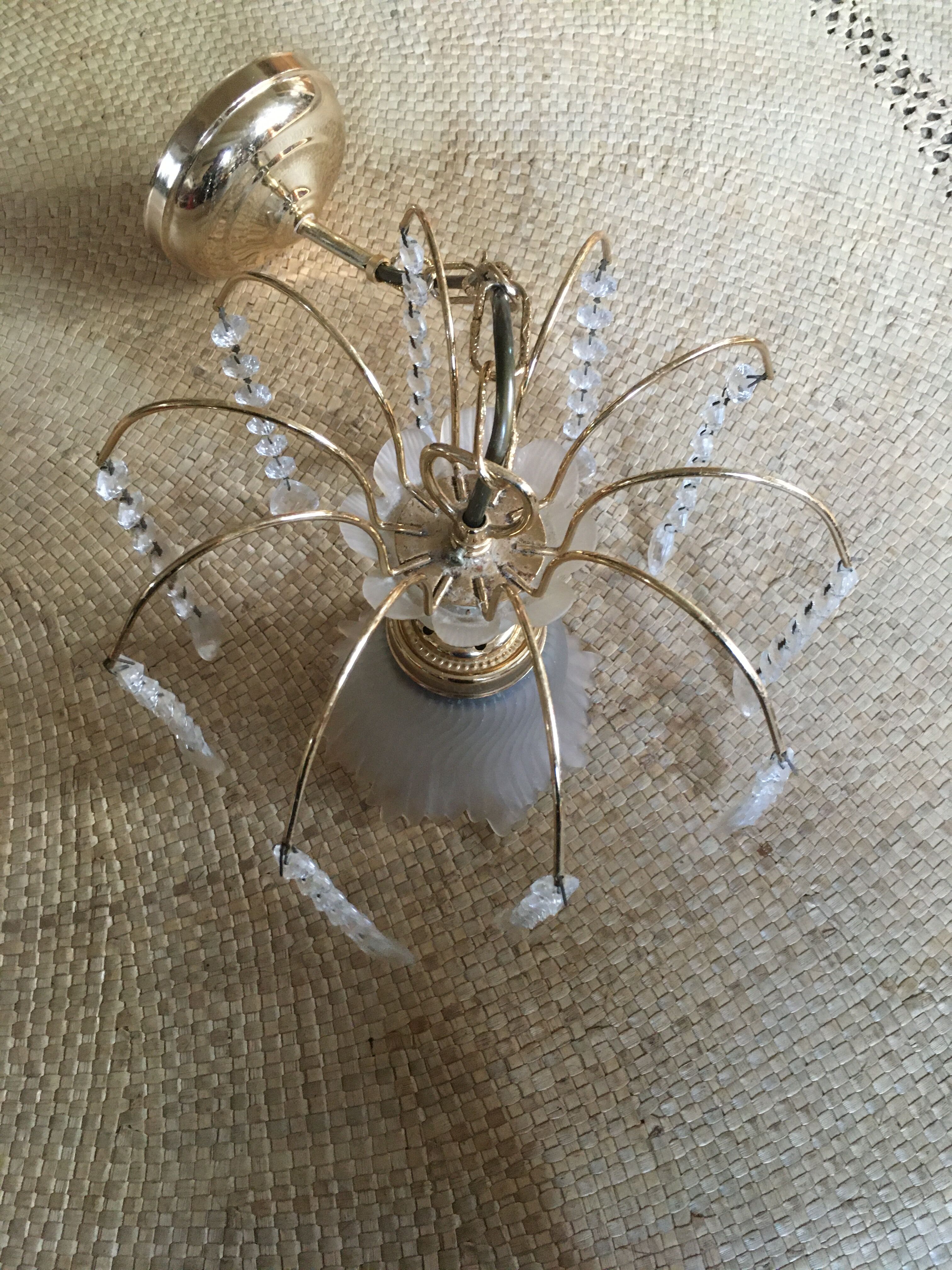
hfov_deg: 48.2
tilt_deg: -67.3
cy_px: 635
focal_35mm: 29
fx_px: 1063
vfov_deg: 61.7
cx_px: 476
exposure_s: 1/20
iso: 200
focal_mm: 4.15
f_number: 2.2
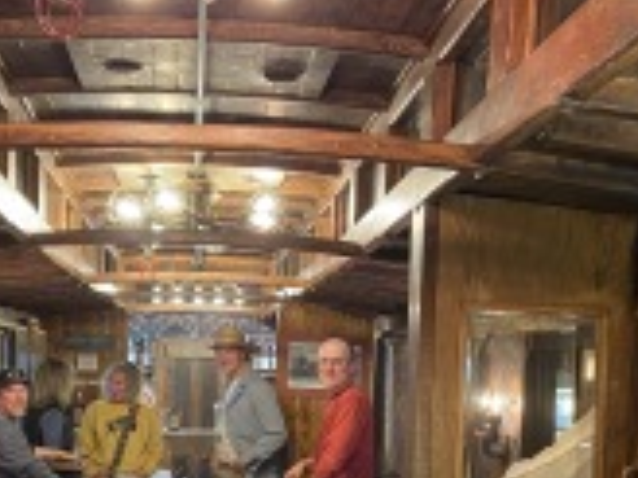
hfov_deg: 33.1
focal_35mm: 58
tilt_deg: -2.5
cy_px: 400
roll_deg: -0.7
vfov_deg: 24.7
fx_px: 1069
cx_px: 241
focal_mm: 4.25
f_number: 1.8
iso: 640
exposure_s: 1/30
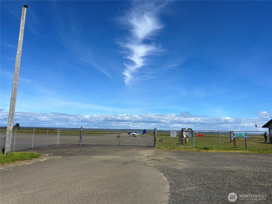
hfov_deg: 67.3
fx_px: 204
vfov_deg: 53.1
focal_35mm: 26
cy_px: 102
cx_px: 136
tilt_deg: +8.0
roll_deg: -1.3
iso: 50
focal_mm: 5.7
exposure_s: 1/7463
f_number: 1.5
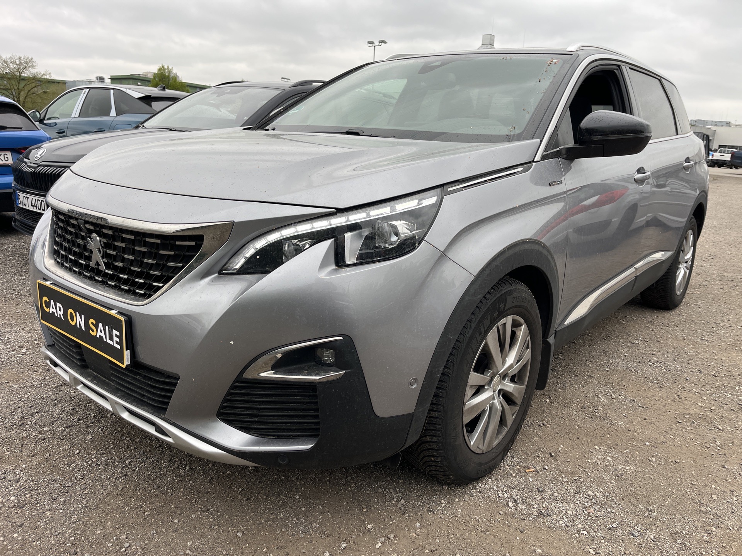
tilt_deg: -11.1
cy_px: 278
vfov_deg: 53.1
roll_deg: -1.9
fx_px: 557
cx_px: 371
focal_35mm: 26
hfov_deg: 67.3
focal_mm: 5.1
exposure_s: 1/289
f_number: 1.6
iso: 40
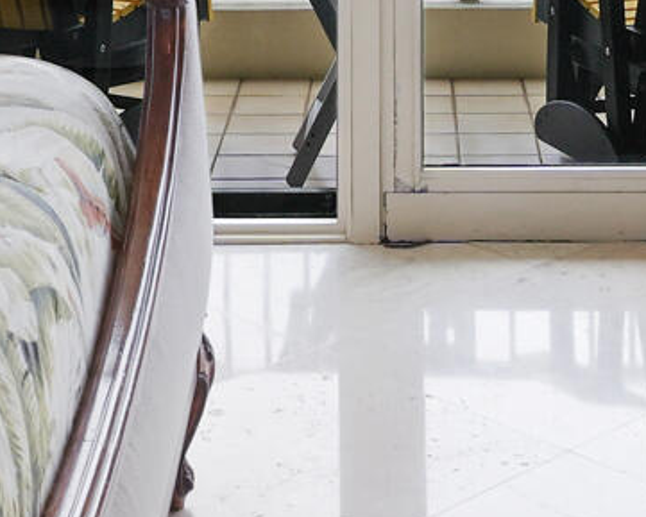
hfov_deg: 18.4
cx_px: 401
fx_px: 1989
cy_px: -402
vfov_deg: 13.4
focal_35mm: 104
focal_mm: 16
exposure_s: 1/40
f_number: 11
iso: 100
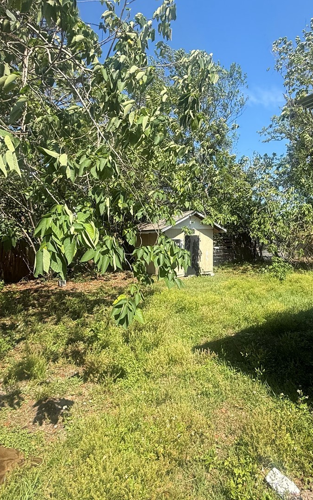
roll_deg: -0.5
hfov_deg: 53.9
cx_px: 211
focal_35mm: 22
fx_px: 300
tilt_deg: +0.4
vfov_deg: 79.6
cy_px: 239
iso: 50
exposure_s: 1/1001
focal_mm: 2.22
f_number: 2.2
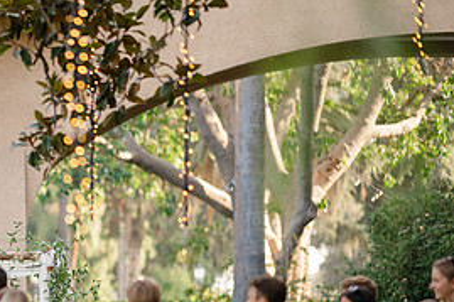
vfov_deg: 6.0
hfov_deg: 9.0
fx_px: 2873
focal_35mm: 228
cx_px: -30
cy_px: 282
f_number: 1.4
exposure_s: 1/800
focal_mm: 105
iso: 125
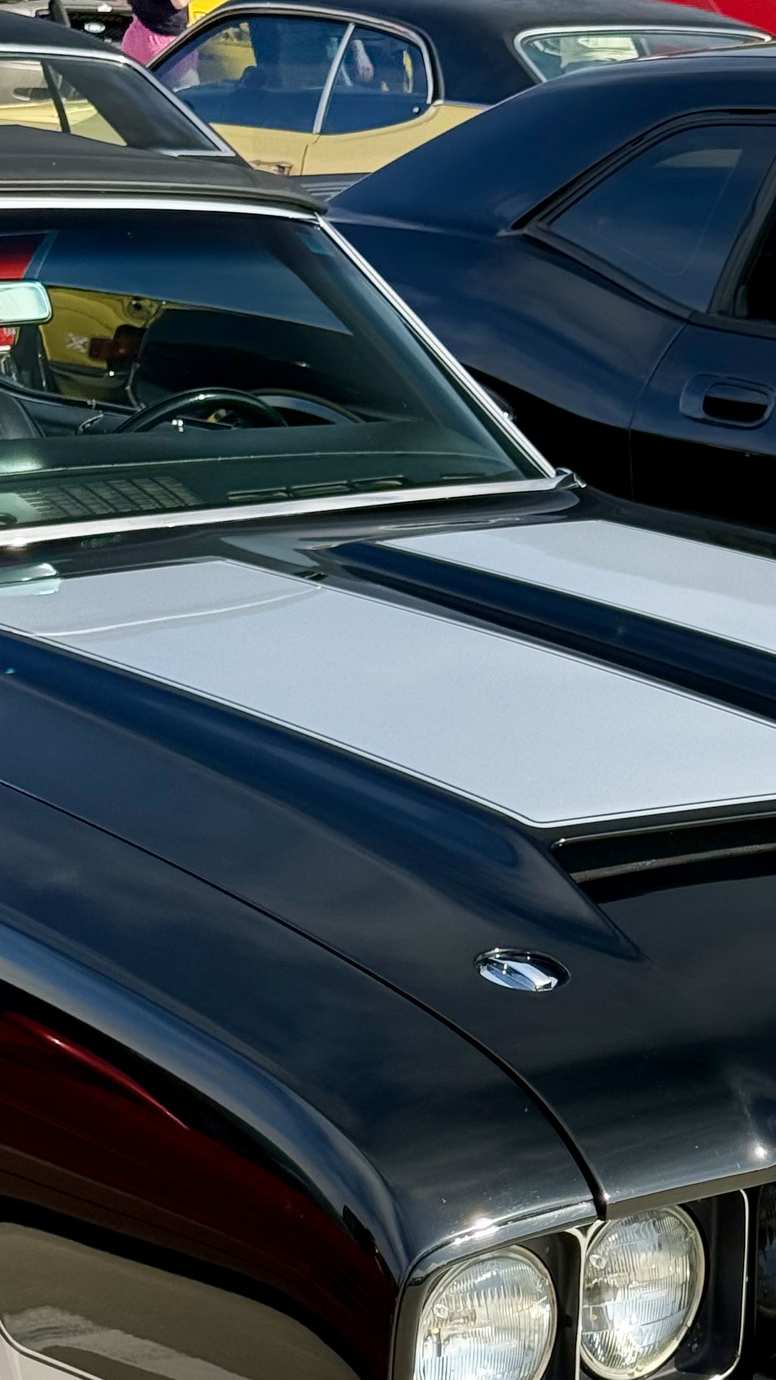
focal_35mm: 95
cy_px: 986
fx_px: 3476
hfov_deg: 12.7
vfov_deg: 22.3
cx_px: 623
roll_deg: -2.2
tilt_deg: -16.0
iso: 100
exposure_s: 1/1715
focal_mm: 6.76
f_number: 1.78
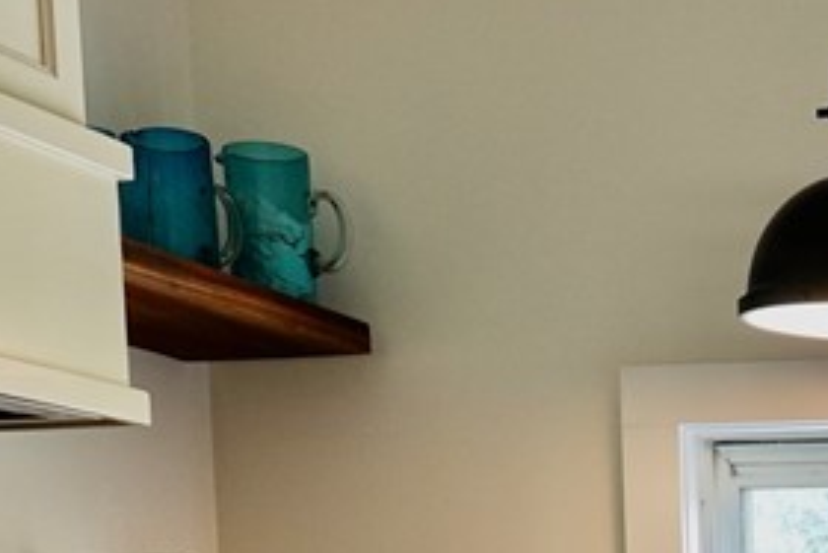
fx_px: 2140
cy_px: 966
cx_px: 1156
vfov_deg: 13.4
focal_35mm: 93
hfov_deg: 19.7
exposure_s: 1/80
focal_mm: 8.8
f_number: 2.4
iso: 100
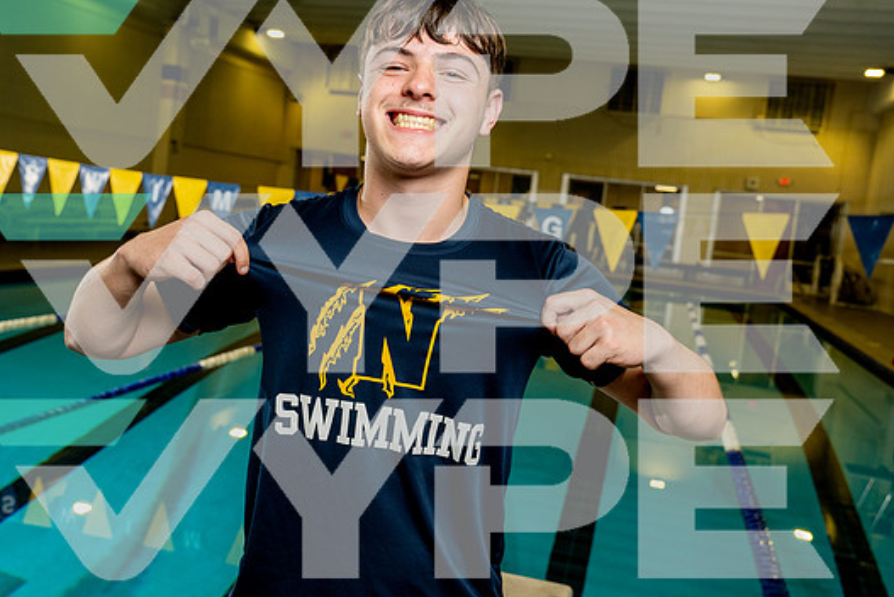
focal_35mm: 38
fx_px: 944
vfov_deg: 35.1
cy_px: 284
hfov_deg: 50.6
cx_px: 407
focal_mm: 34
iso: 500
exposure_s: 1/250
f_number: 5.6
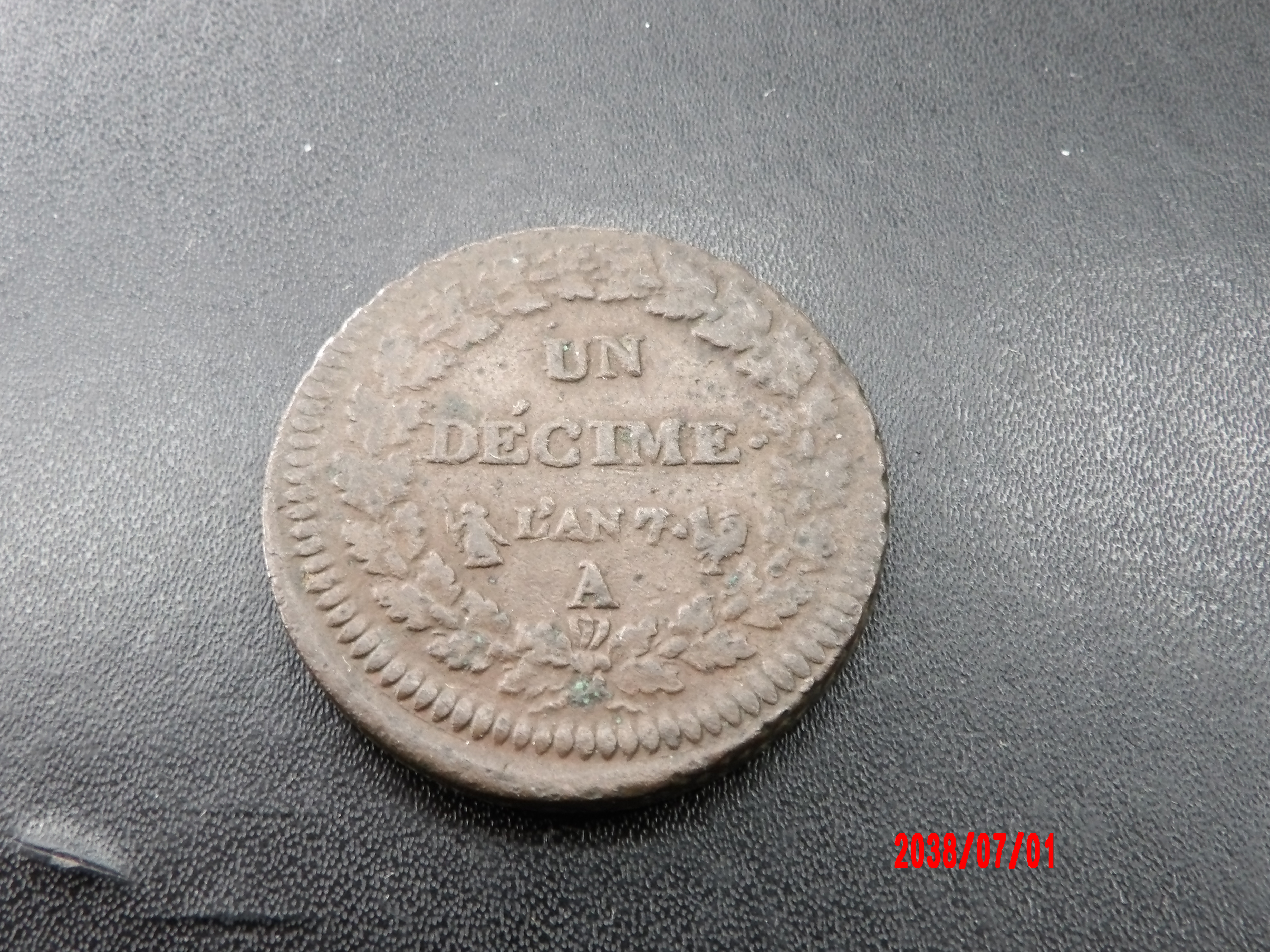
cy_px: 463
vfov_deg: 32.9
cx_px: 627
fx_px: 1614
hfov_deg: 42.9
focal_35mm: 44
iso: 311
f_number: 4.9
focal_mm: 7.6
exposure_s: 1/15
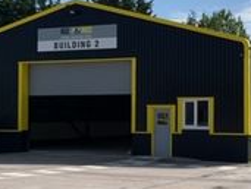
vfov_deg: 21.1
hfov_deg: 27.3
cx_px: 189
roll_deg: -0.8
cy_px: 104
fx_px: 509
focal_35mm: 70
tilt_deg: +1.0
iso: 25
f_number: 1.8
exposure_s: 1/4274
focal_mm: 4.25
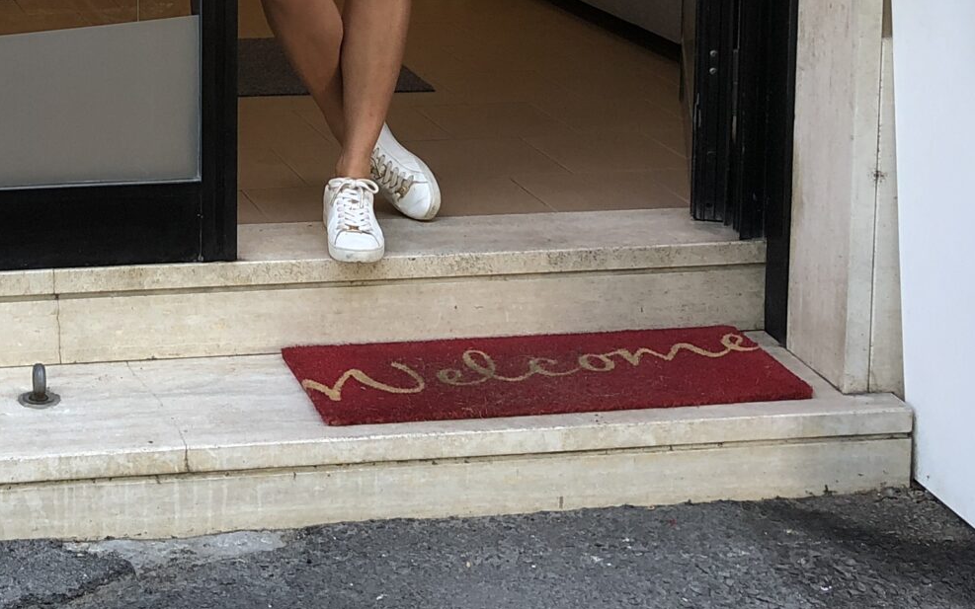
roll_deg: -0.9
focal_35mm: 77
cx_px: 44
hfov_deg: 25.7
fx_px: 2046
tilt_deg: -6.6
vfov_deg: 16.0
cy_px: -207
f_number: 1.8
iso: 40
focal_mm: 3.99
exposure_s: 1/100
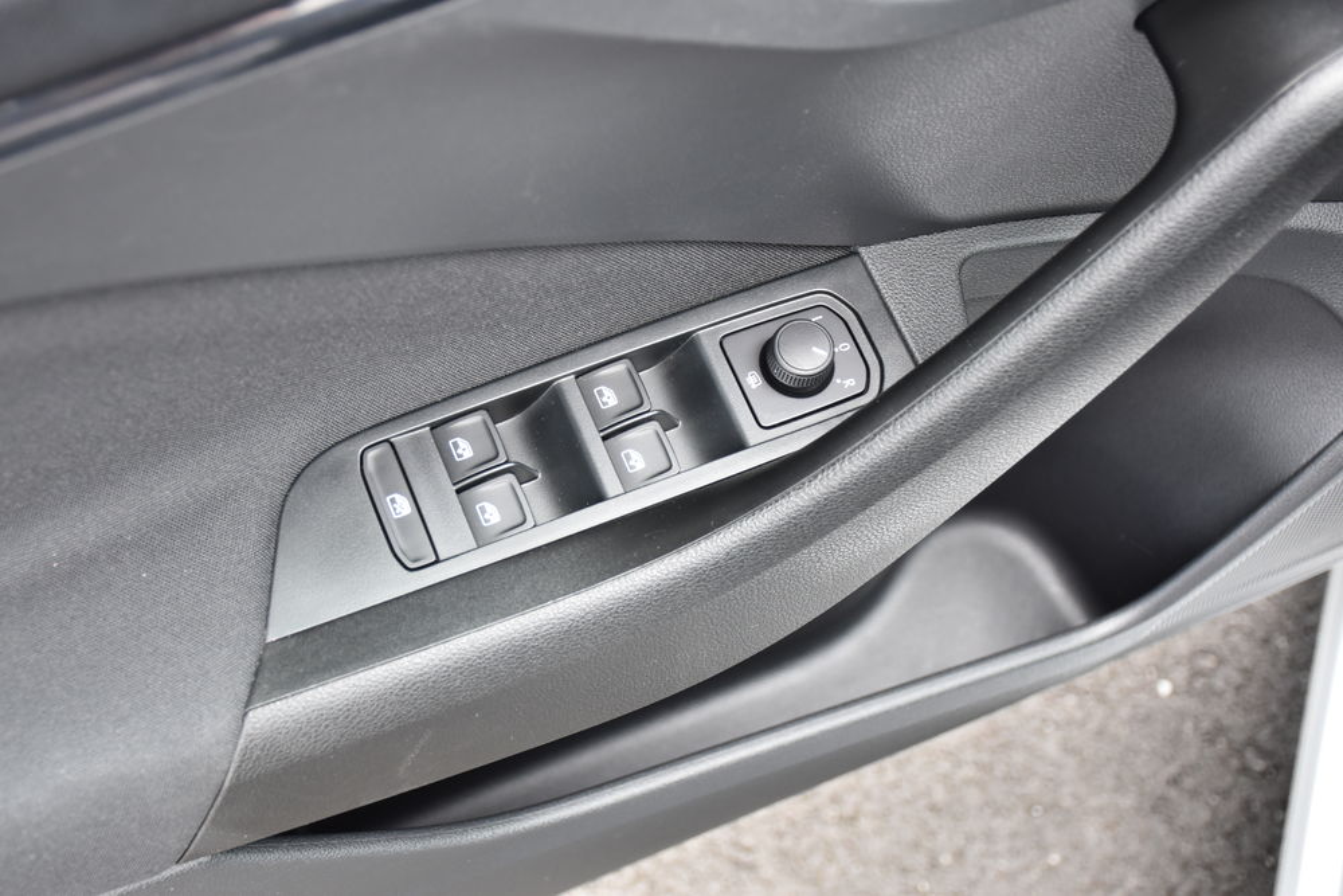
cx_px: 672
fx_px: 1903
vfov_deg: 26.5
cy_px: 448
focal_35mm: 51
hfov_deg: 38.9
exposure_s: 1/60
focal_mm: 34
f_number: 4.2
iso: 720
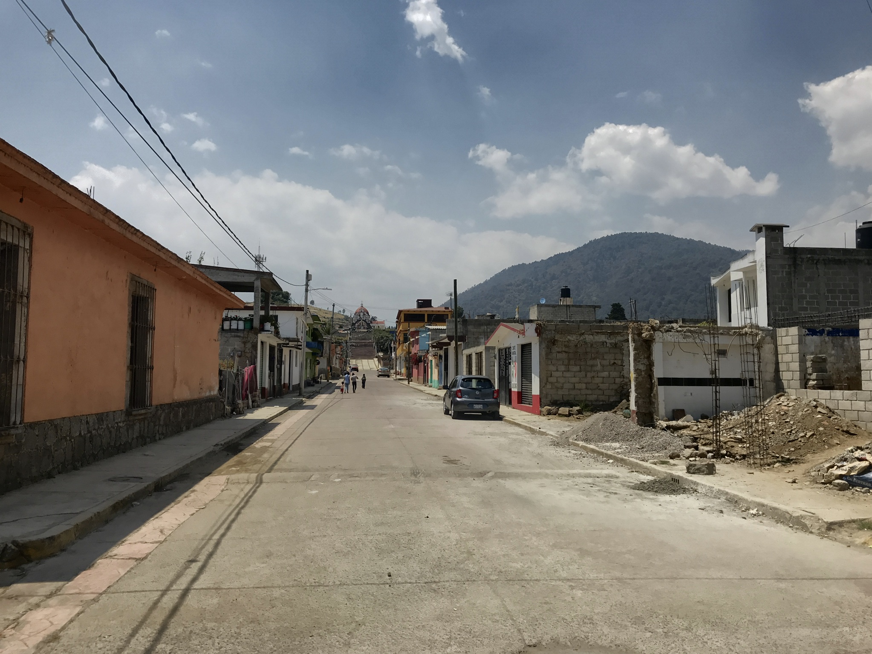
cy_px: 327
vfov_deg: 49.8
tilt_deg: +4.3
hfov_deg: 63.4
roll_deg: +0.0
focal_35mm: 28
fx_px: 706
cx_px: 436
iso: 20
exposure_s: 1/5319
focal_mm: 3.99
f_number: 1.8
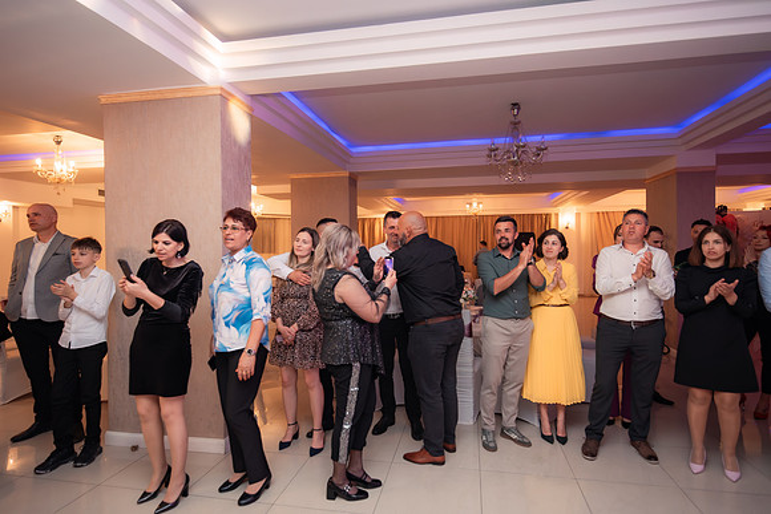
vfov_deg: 62.0
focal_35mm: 20
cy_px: 257
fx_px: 428
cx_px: 386
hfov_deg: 84.0
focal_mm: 20
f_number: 2.8
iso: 1600
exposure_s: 1/200
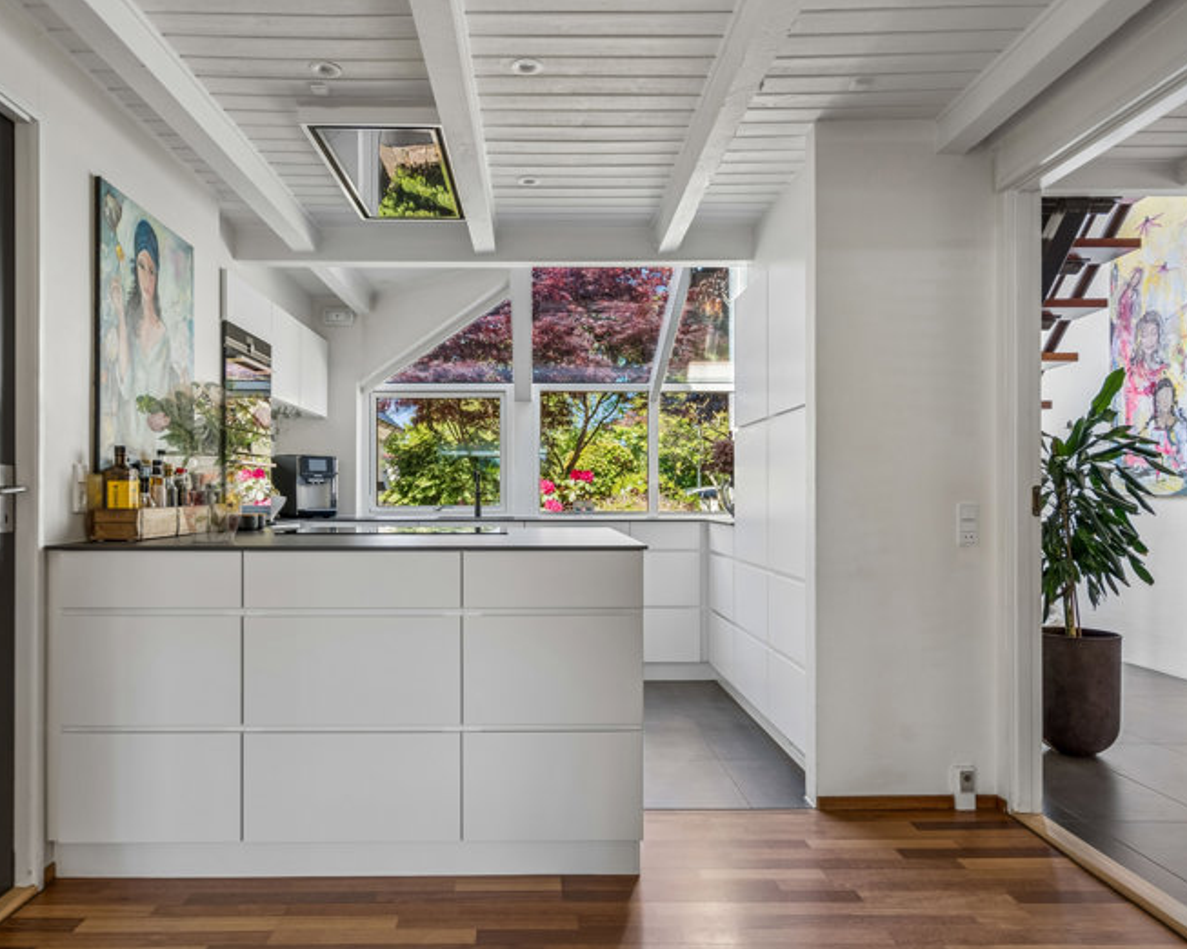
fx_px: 808
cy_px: 479
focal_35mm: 23
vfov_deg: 60.9
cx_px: 544
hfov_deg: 72.5
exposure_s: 1/160
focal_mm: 20
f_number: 4
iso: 400
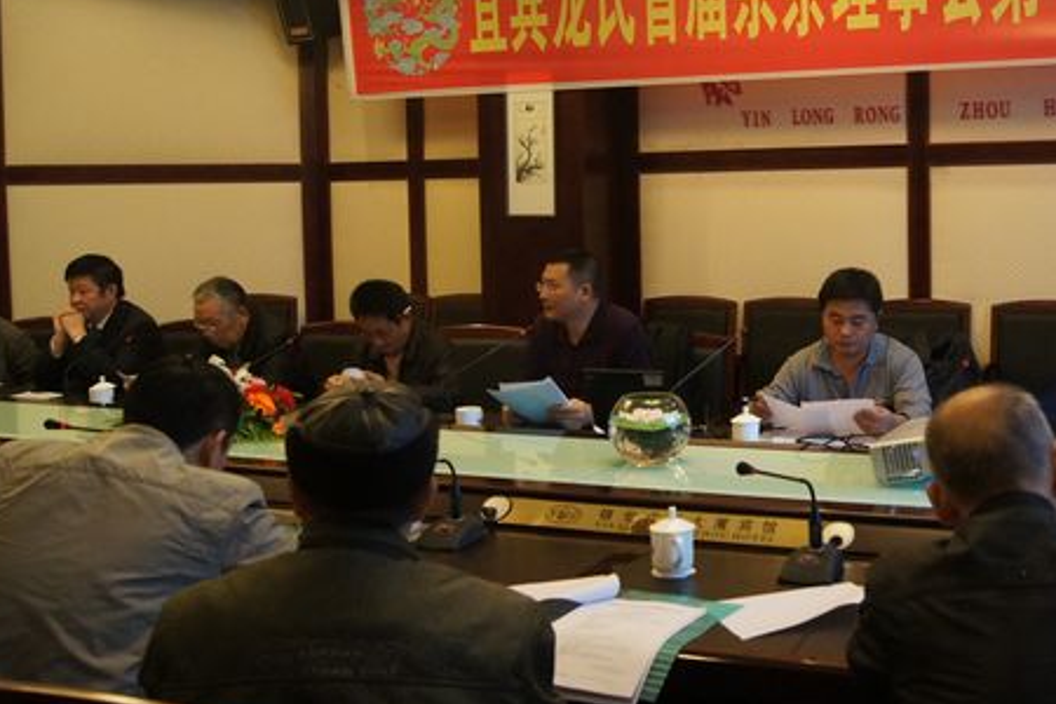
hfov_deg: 44.8
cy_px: 263
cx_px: 796
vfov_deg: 31.7
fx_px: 1232
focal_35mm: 42
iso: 1600
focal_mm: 18
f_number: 4
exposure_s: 1/40
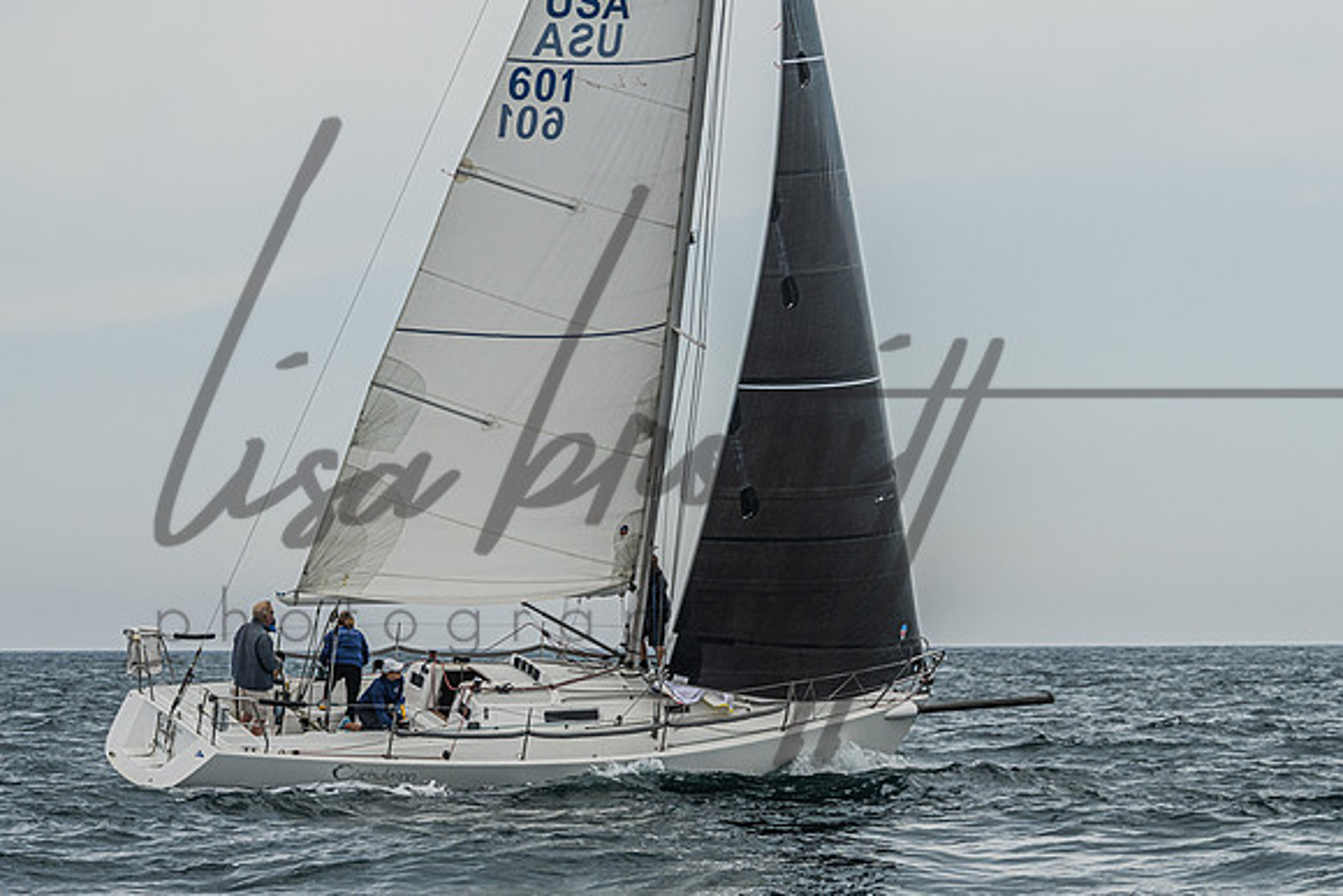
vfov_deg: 8.1
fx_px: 6339
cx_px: 686
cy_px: 592
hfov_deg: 12.1
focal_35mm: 170
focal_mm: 125
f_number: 8
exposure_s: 1/3200
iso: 400
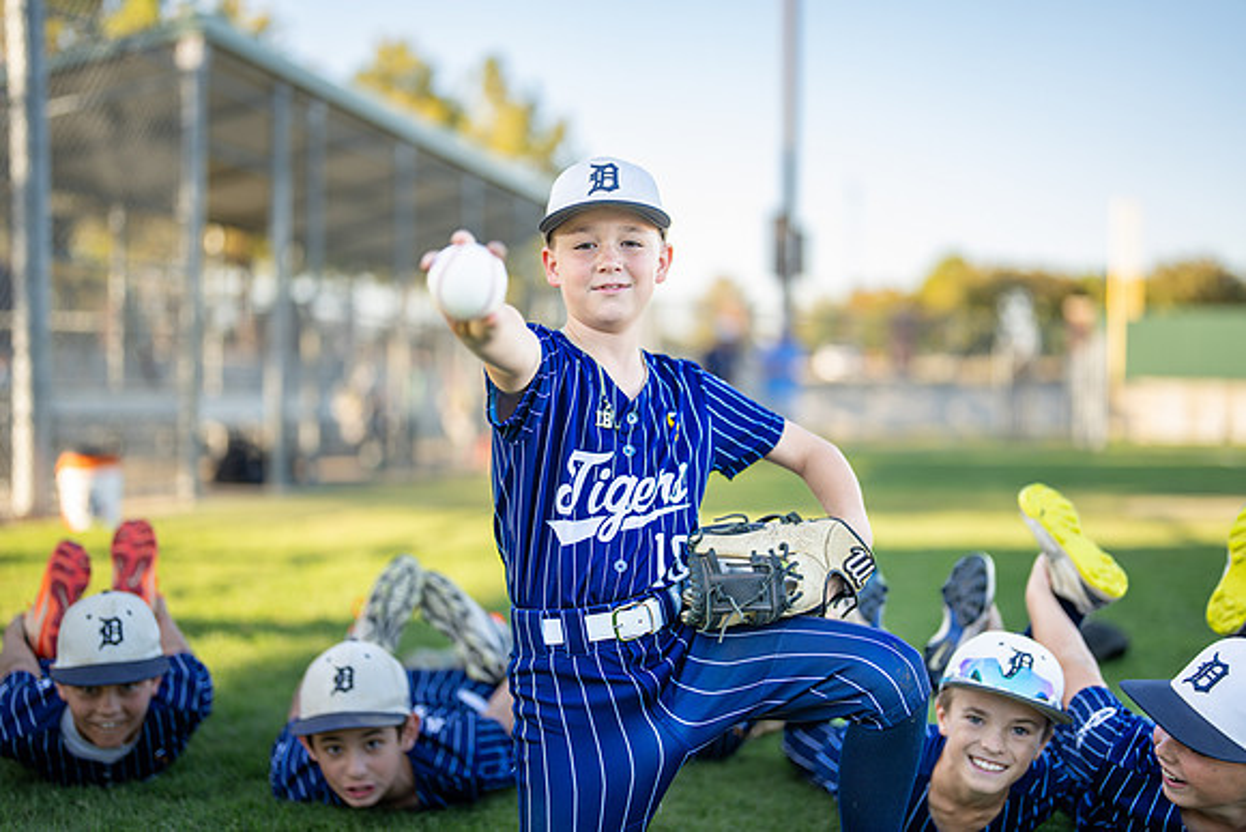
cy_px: 416
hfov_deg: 39.1
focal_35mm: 51
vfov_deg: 26.7
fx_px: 1753
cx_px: 623
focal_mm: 50
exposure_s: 1/1250
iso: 100
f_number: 1.2
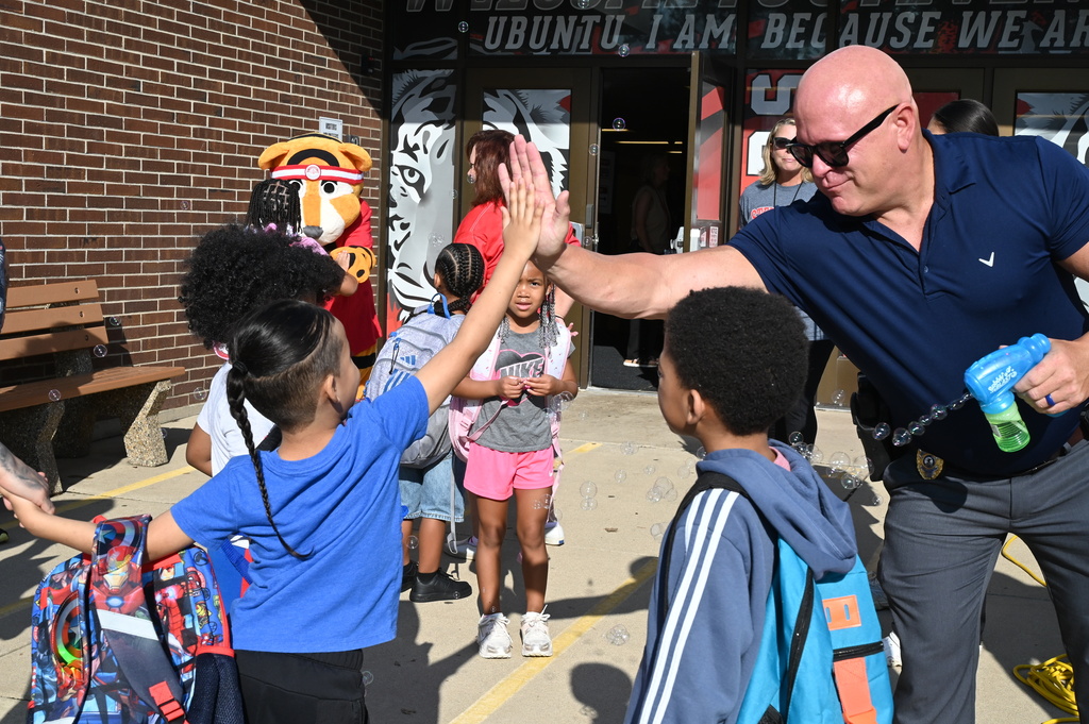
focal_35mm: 46
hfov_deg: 42.8
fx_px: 1390
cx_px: 544
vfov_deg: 29.2
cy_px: 362
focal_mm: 46
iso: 800
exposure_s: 1/800
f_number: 14
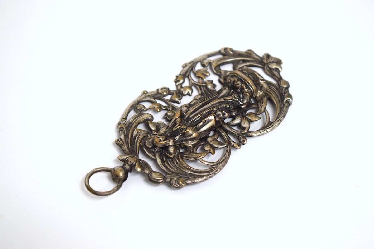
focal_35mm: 82
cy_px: 124
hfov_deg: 24.6
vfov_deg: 16.6
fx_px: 857
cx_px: 187
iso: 1600
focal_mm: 55
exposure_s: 1/125
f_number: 5.6
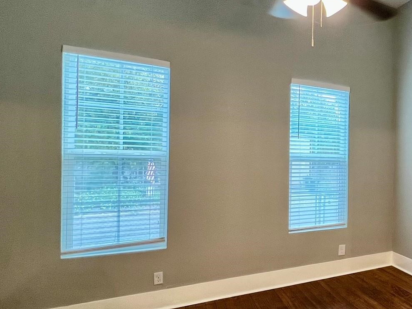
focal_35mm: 27
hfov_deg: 51.9
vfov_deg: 51.4
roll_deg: -1.5
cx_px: 414
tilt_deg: -0.4
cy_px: 162
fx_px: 321
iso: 160
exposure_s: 1/60
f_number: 1.8
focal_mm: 1.57
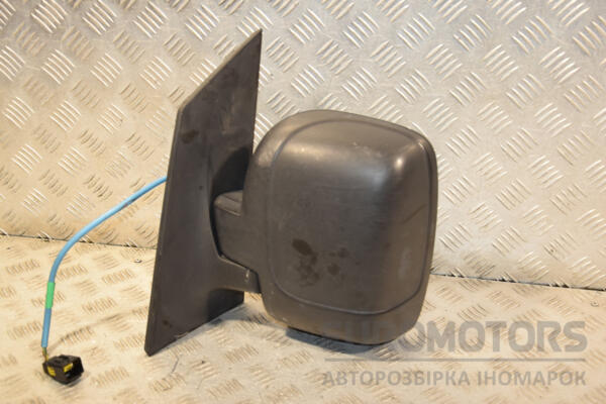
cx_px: 303
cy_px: 202
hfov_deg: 37.9
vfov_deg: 25.8
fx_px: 884
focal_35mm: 52
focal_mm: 35
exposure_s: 1/200
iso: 800
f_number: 5
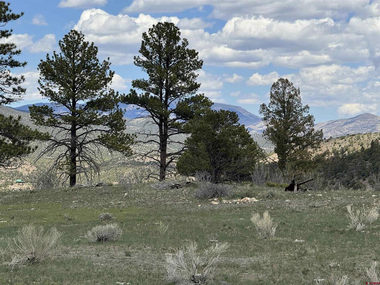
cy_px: 142
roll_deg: -0.3
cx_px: 190
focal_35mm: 120
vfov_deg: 12.3
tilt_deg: +0.1
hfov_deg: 16.4
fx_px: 1317
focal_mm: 15.66
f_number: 2.8
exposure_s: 1/1818
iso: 50
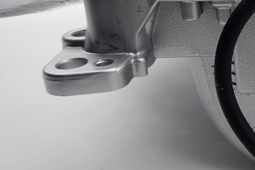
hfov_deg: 26.8
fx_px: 467
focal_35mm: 66
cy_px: 43
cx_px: 311
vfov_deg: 20.5
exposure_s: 1/200
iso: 125
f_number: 2.8
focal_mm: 4.3
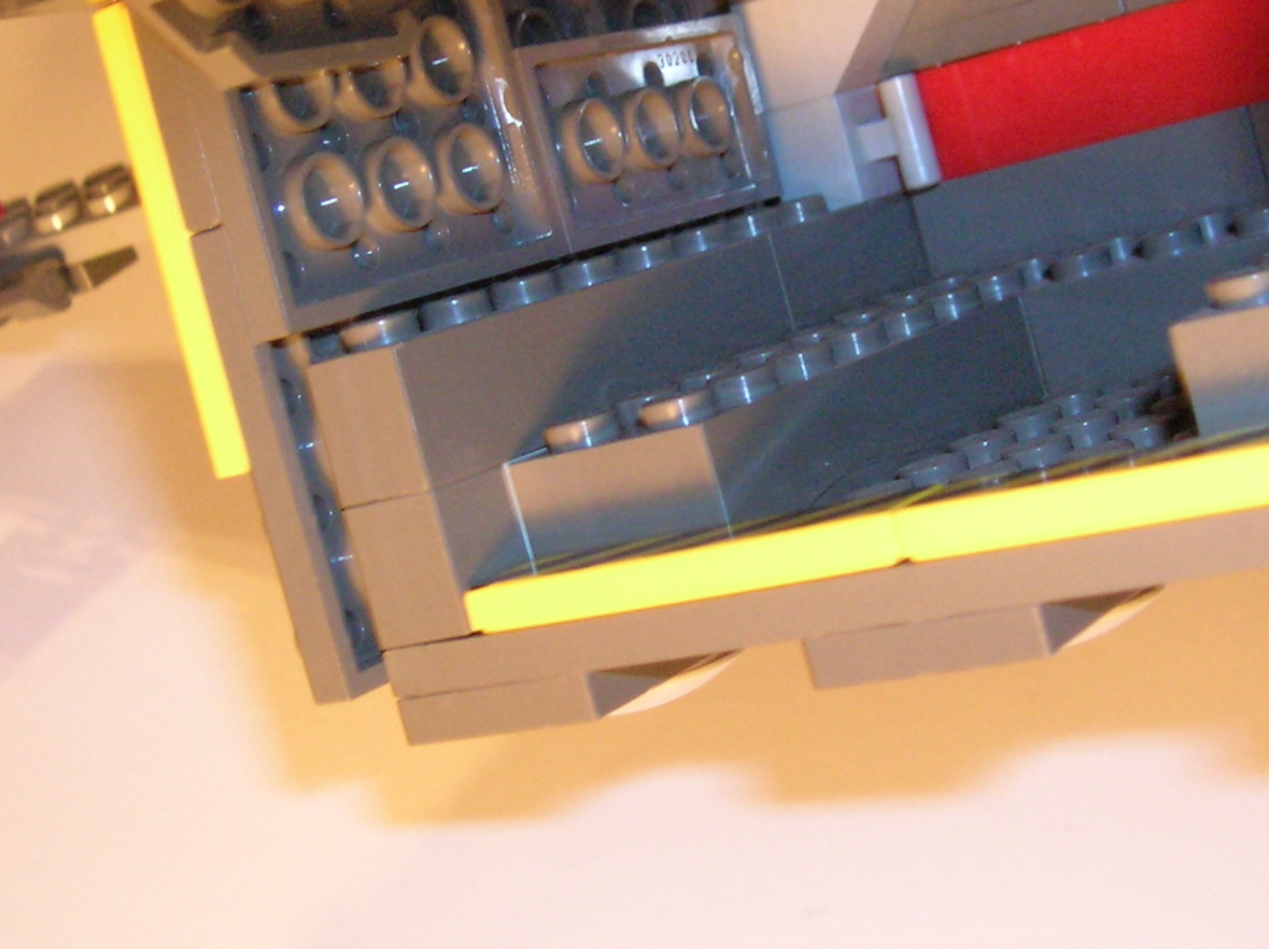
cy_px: 288
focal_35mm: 66
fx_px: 2417
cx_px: 758
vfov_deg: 22.1
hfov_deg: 29.3
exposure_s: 1/17.8
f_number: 2.9
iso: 200
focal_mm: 5.7
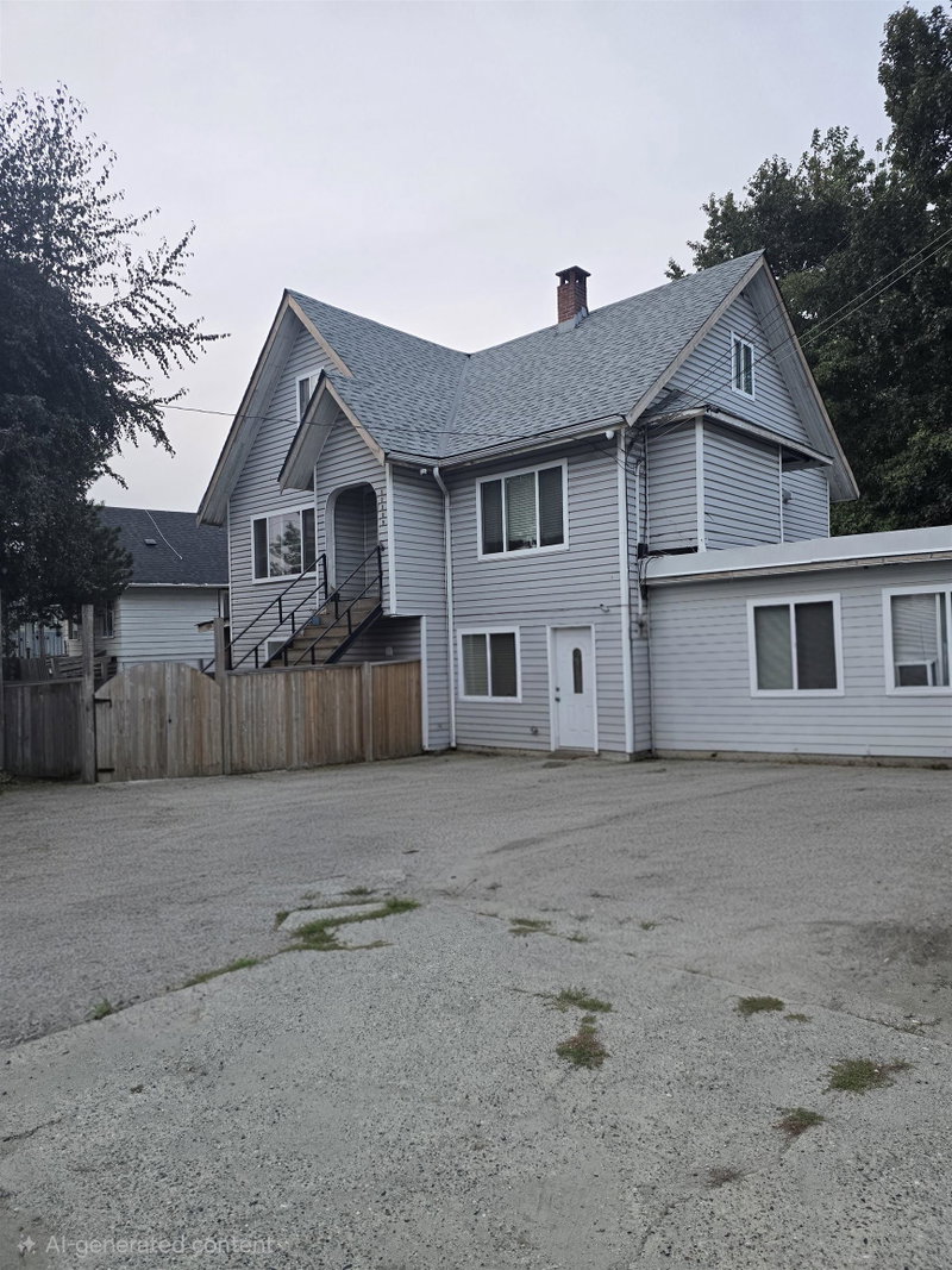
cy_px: 635
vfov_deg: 73.9
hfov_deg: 58.9
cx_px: 476
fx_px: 844
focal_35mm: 23
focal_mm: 6.3
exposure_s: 1/182
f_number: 1.7
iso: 200
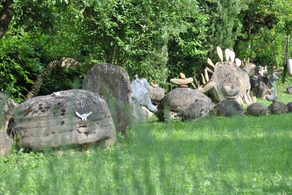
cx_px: 146
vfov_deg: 15.2
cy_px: 98
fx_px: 731
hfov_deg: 22.6
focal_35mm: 90
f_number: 5.6
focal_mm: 60
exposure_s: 1/160
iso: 100
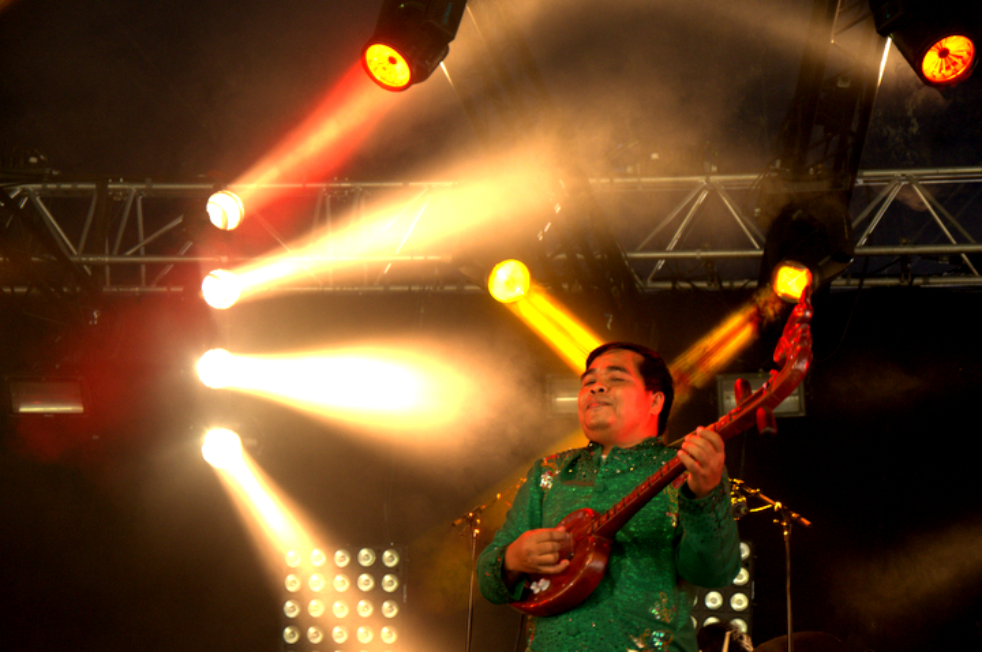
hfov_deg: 20.6
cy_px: 326
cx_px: 491
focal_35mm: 99
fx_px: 2697
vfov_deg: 13.8
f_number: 5.3
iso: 2500
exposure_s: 1/100
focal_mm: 66
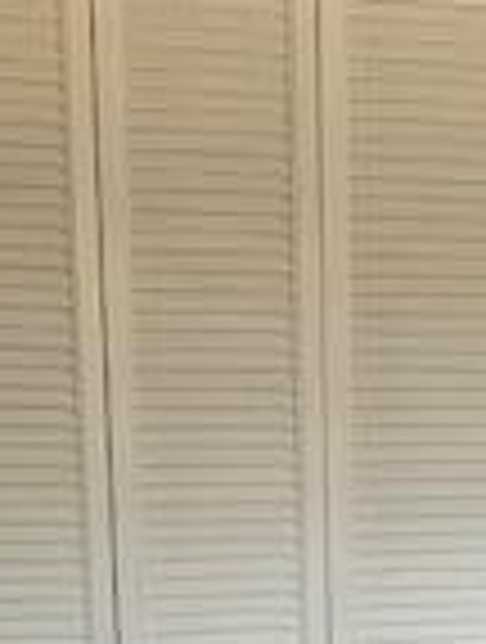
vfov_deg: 15.8
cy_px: 919
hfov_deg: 12.6
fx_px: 2162
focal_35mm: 116
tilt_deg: -12.1
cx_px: 526
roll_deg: +0.1
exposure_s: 1/60
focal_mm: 4.25
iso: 100
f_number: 1.8
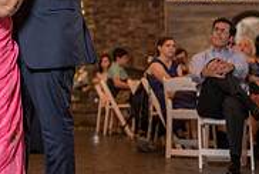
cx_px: 6
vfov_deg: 11.3
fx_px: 865
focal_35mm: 120
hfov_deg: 16.7
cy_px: -9
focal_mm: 35
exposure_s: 1/200
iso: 250
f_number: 1.4
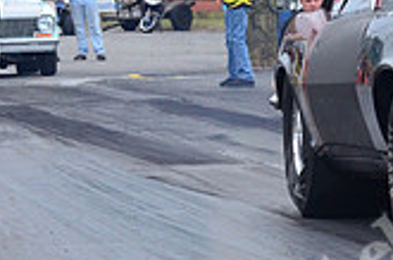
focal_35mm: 475
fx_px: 5171
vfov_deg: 2.9
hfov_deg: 4.3
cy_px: 103
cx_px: 626
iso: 1000
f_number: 8
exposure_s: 1/1000
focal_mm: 90
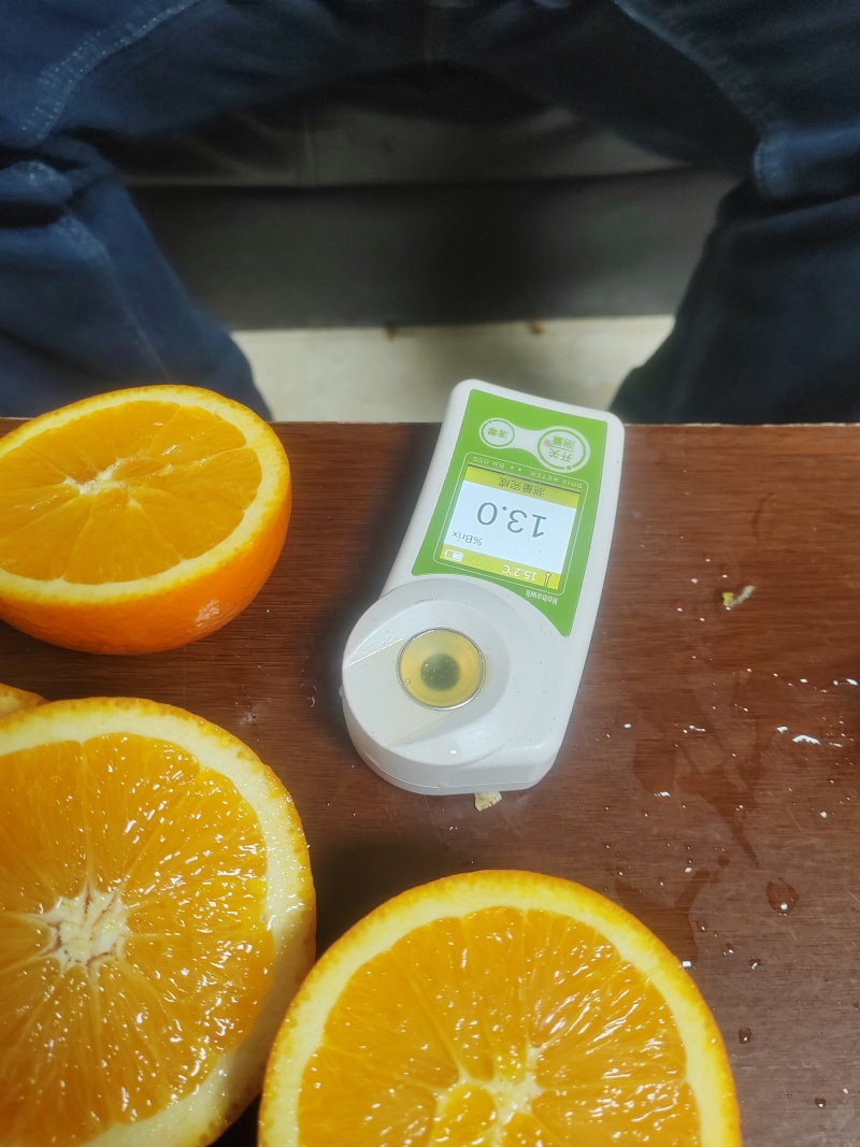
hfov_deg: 51.3
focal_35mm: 27
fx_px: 895
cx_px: 430
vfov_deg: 65.3
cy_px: 574
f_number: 1.9
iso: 800
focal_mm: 5.52
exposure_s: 1/50
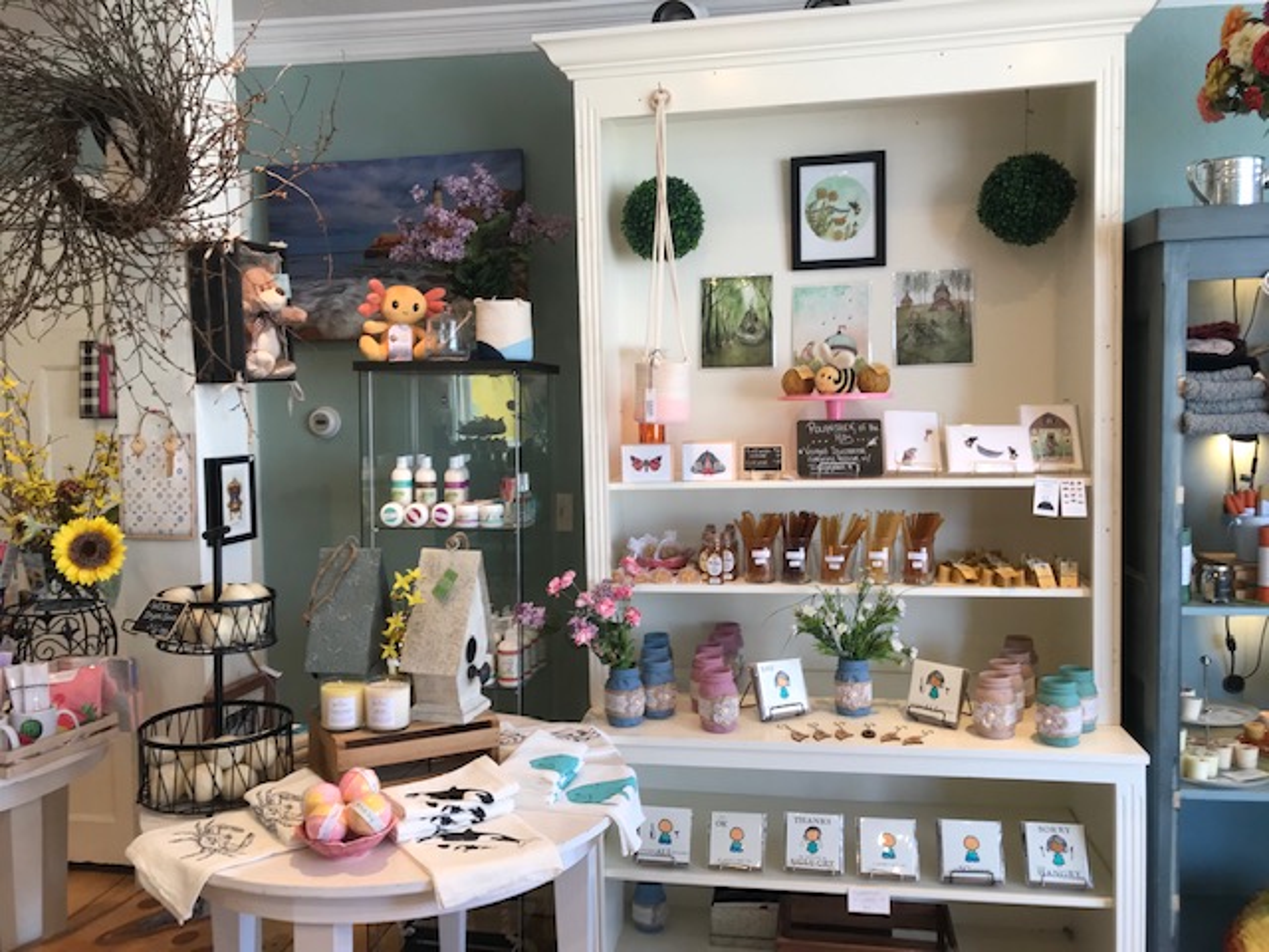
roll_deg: -0.3
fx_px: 1026
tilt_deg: -3.8
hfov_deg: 63.4
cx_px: 634
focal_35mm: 28
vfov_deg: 49.7
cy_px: 476
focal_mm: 3.99
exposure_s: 1/60
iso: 32
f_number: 1.8
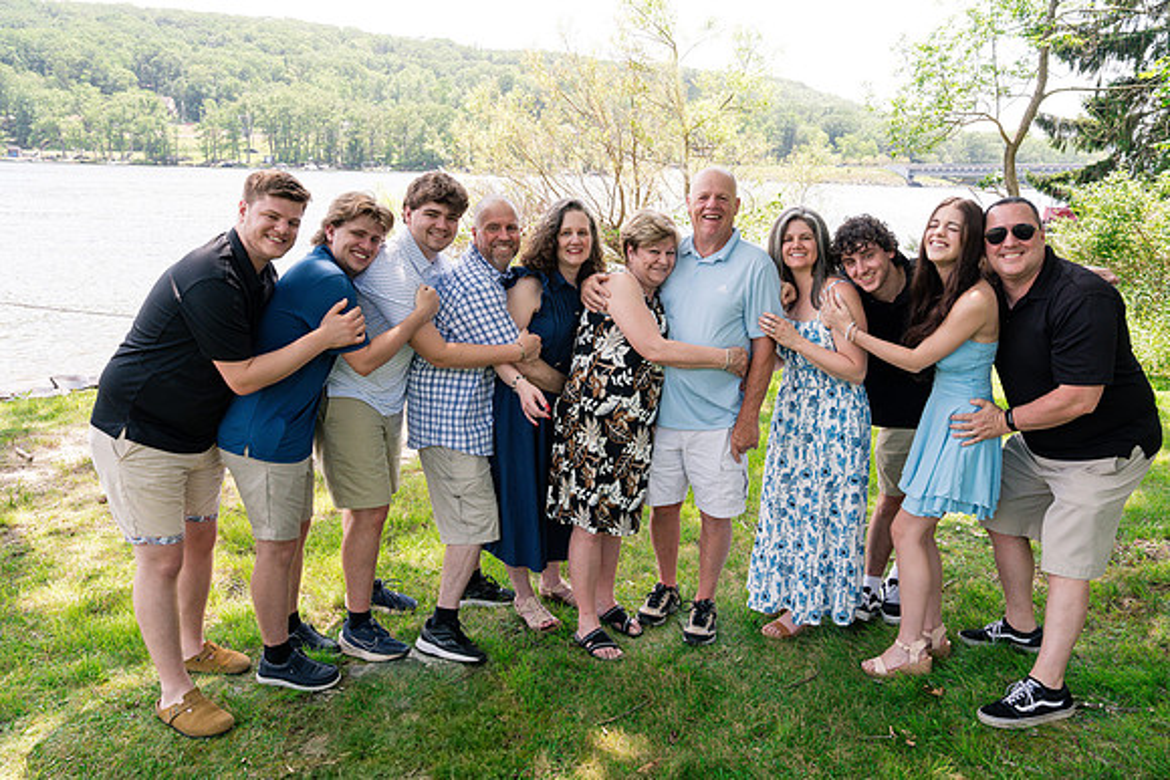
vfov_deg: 49.6
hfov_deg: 69.4
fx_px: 845
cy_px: 390
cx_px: 585
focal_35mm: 26
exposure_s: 1/250
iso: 640
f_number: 8
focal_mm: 26
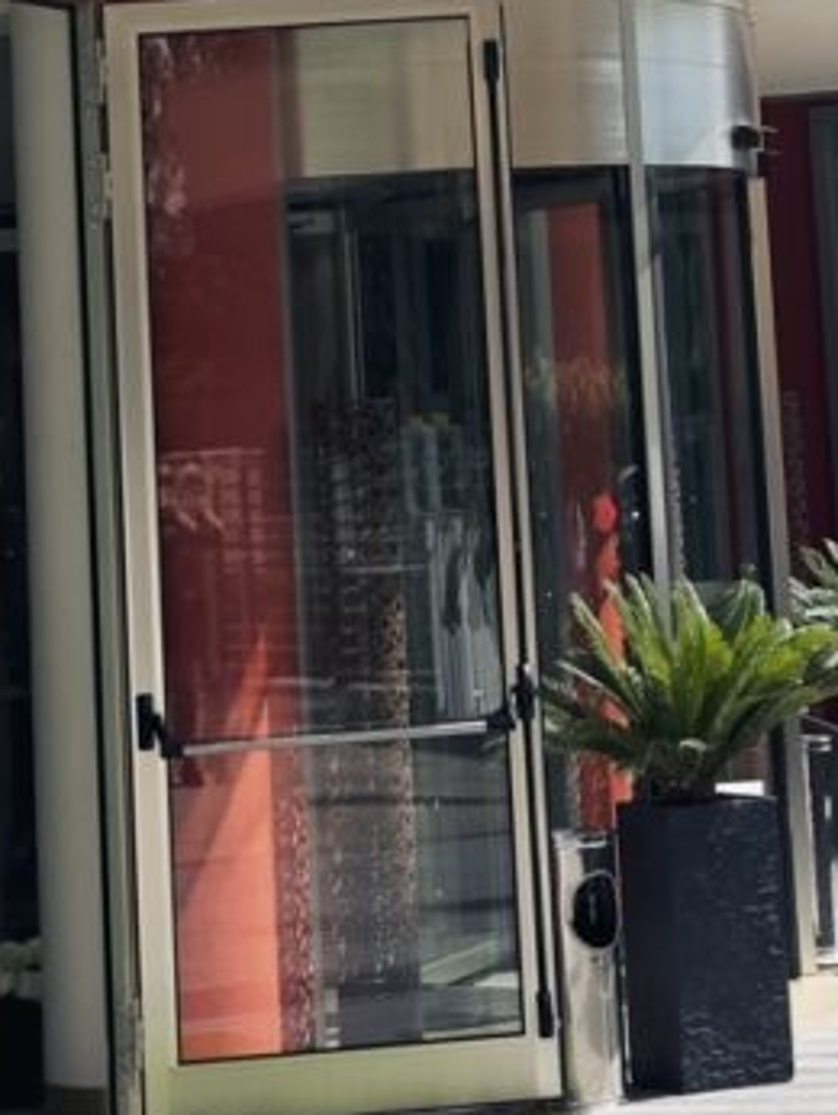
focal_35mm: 142
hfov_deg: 10.4
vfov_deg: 13.4
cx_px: 628
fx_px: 4578
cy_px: -364
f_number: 1.78
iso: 64
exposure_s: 1/3876
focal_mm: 6.86
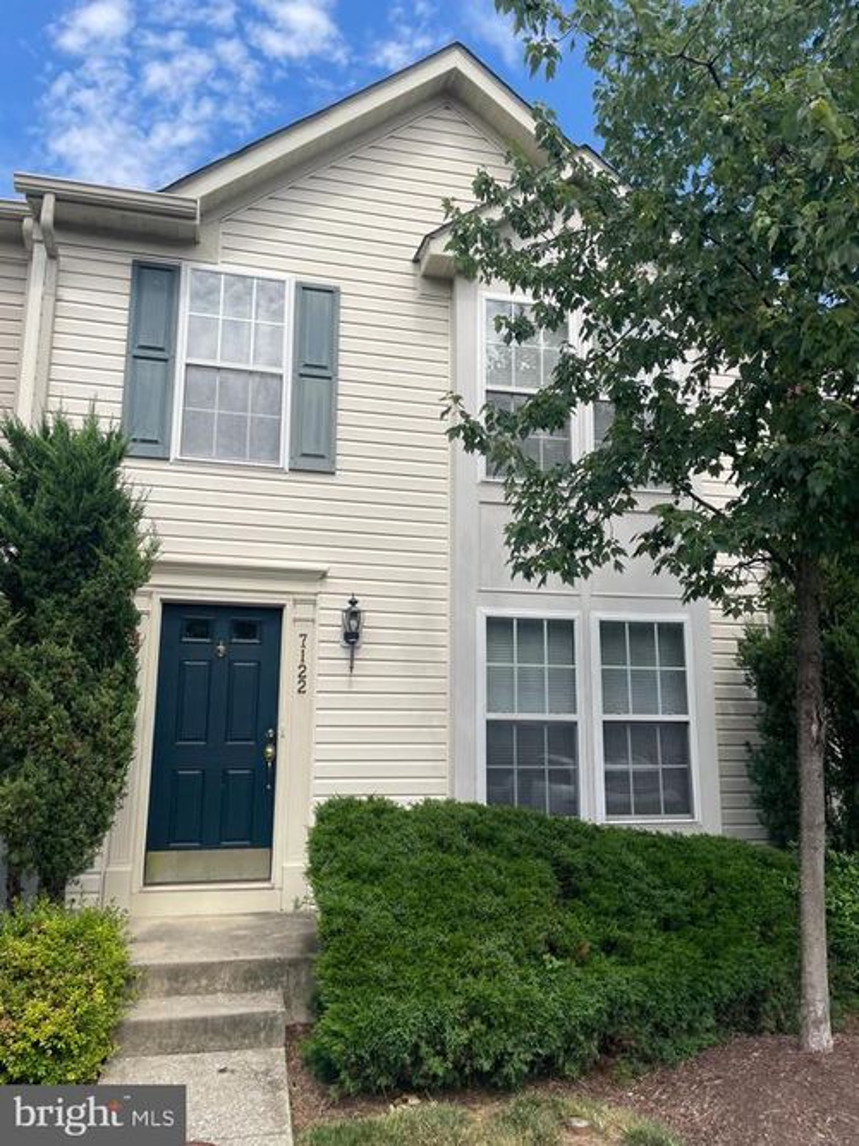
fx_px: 861
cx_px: 430
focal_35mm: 26
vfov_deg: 67.3
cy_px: 573
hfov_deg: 53.0
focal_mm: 4.2
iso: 32
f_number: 1.6
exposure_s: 1/3205
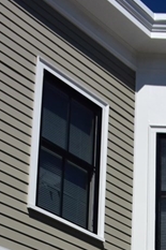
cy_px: 402
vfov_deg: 19.2
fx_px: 616
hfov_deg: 15.0
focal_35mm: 89
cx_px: 181
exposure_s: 1/1600
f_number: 5.6
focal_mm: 10
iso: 160
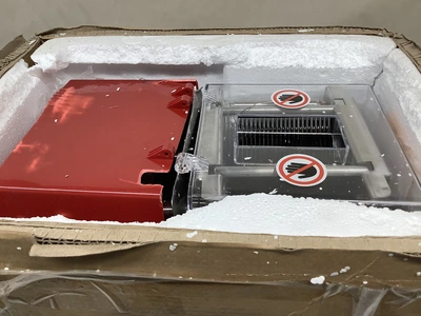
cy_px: 158
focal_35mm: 31
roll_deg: +4.6
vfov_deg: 45.4
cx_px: 210
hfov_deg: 58.4
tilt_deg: -39.1
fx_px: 377
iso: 50
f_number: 2.4
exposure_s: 1/120
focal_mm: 3.3
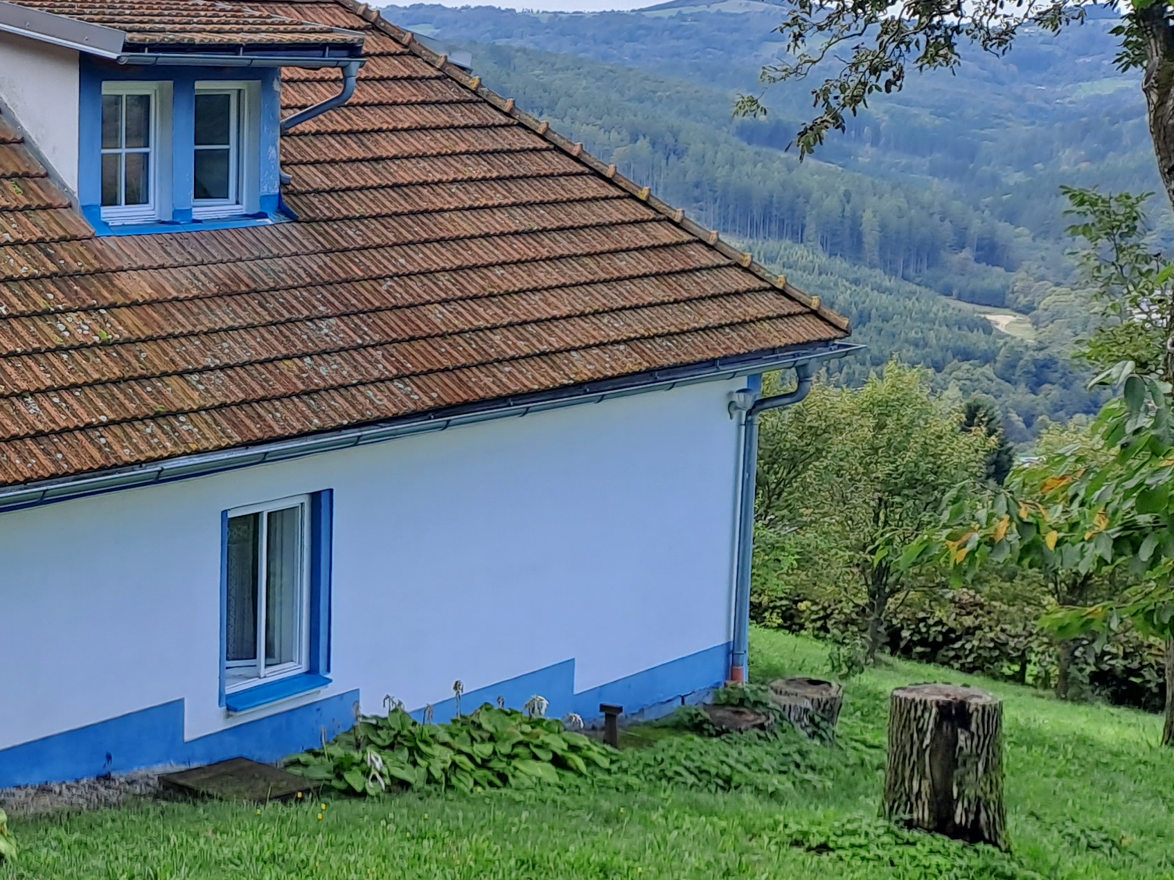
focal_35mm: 59
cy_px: 372
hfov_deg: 30.1
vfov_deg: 24.8
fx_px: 2001
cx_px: -46
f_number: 1.8
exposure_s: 1/352
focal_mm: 4.65
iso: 32
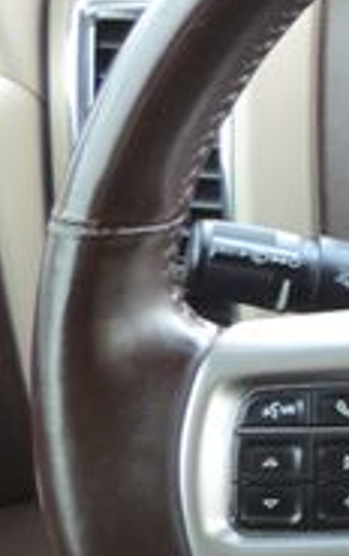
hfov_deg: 12.2
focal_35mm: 88
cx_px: 815
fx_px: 1336
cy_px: 367
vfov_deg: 23.4
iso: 180
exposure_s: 1/30
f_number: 3
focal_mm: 4.3
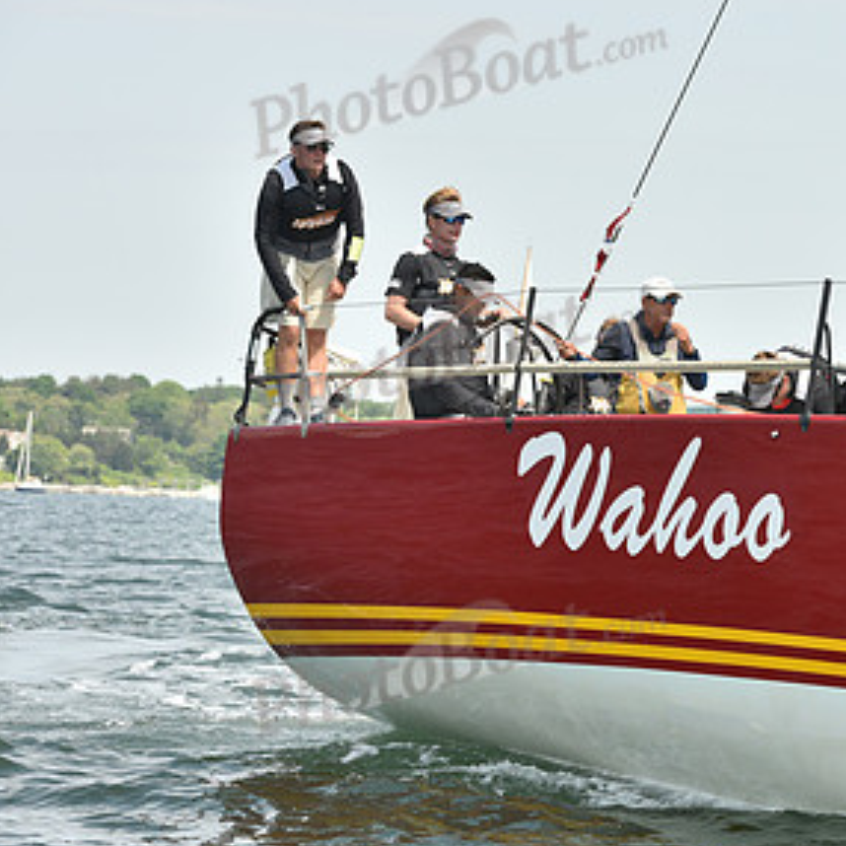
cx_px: 822
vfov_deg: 9.7
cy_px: 466
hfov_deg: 9.6
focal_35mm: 181
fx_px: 5005
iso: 400
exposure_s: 1/1000
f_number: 7.1
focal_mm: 105
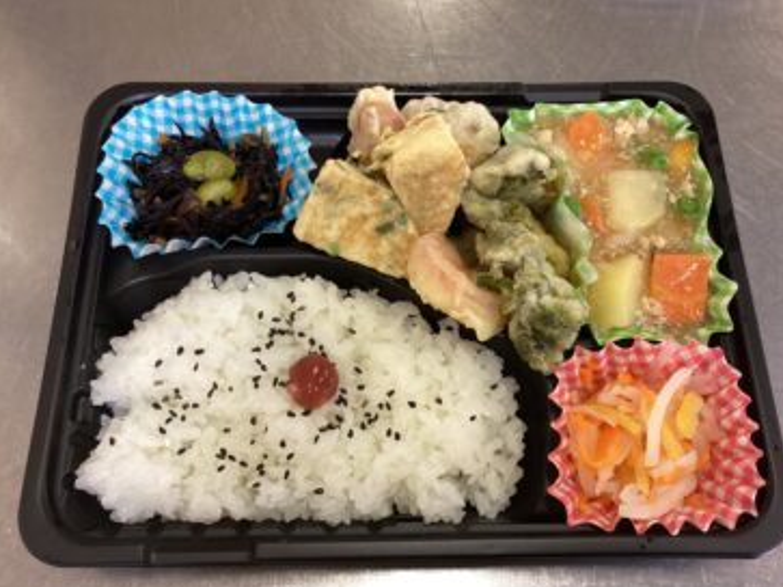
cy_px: 299
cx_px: 398
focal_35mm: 32
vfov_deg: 44.1
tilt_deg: -68.2
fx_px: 724
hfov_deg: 56.8
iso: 200
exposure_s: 1/50
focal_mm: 3.3
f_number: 2.4
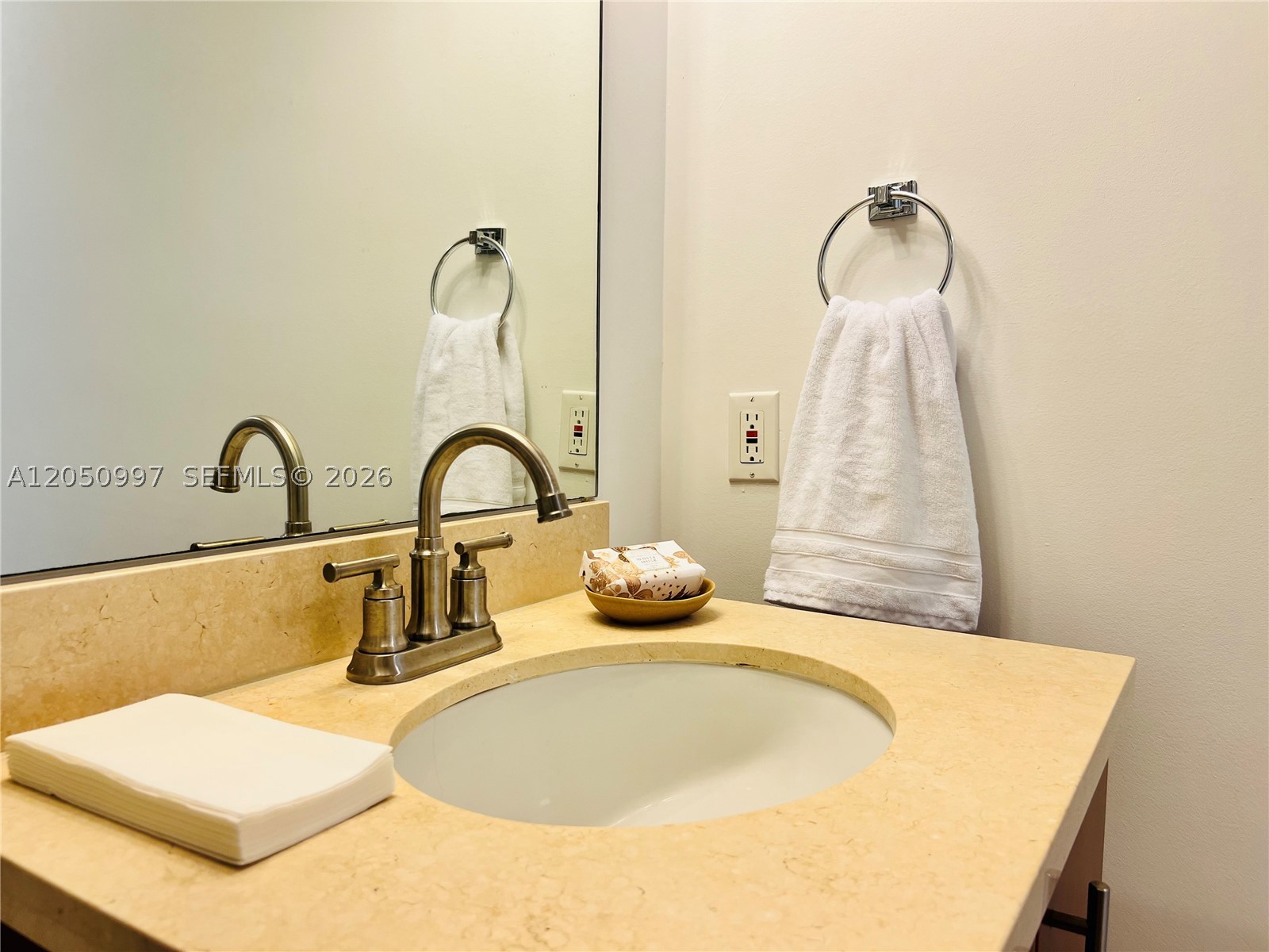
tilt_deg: -3.3
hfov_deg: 67.3
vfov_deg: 53.1
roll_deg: -0.9
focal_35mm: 26
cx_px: 634
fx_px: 953
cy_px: 476
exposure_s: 1/120
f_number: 1.5
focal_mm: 5.7
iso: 40
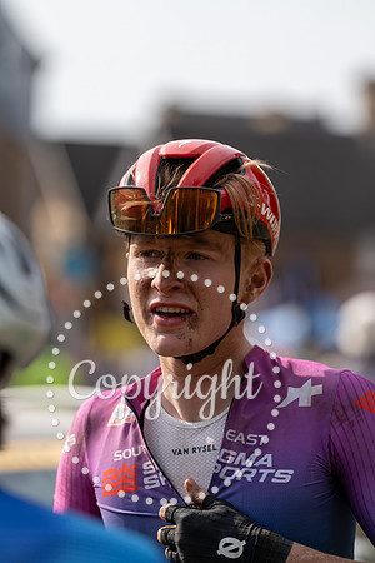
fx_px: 3125
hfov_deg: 6.9
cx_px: 188
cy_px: 282
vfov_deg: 10.3
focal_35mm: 200
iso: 200
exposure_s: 1/1000
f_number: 4
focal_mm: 200
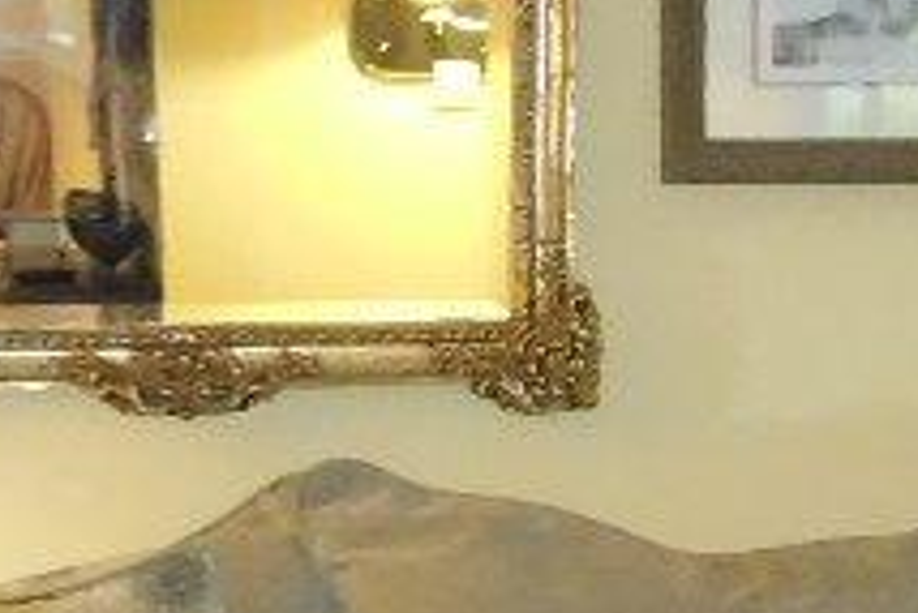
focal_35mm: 175
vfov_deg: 7.8
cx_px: 939
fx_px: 4465
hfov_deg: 11.6
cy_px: 596
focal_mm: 4.5
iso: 640
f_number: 3.4
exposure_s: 1/30
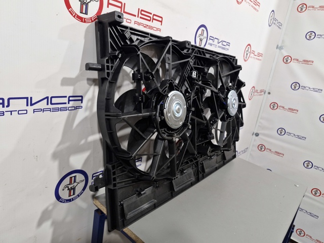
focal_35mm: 23
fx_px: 215
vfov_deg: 58.9
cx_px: 162
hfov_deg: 73.9
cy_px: 122
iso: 250
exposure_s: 1/100
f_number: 1.8
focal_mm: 5.54
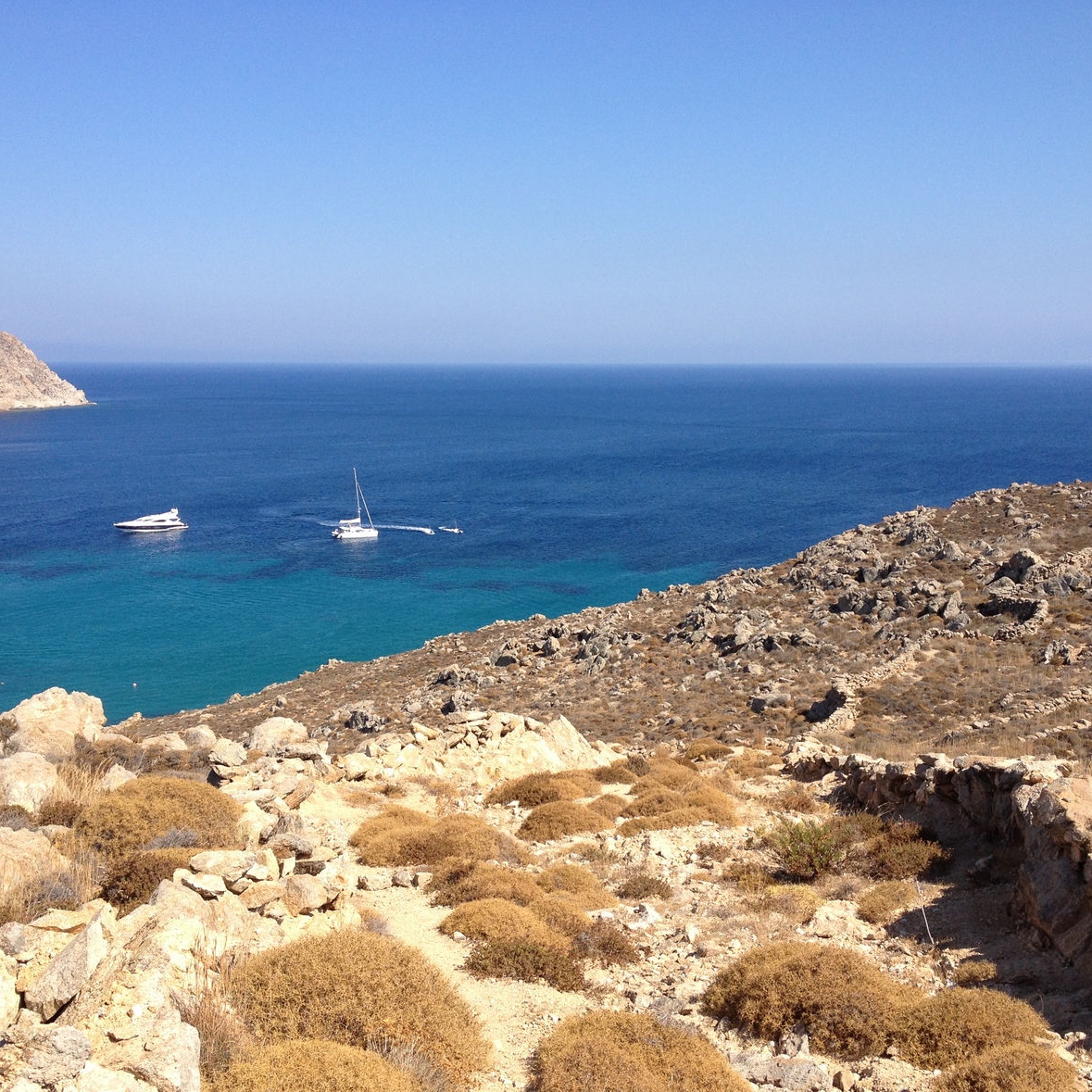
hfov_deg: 40.0
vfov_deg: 40.0
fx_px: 1499
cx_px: 582
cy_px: 551
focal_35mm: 42
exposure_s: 1/1453
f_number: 2.4
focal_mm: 4.28
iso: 50
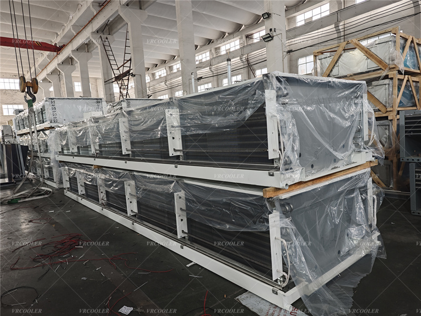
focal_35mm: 23
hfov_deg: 73.9
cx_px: 210
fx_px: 280
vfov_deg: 58.9
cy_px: 158
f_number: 1.6
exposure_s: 1/101
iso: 500
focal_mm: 6.55
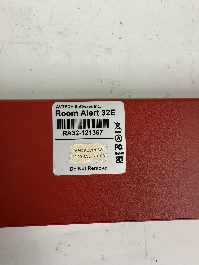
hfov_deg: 56.8
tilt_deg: -82.3
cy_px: 132
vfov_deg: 71.6
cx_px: 100
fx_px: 184
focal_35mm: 24
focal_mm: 2.22
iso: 200
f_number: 2.2
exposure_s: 1/120
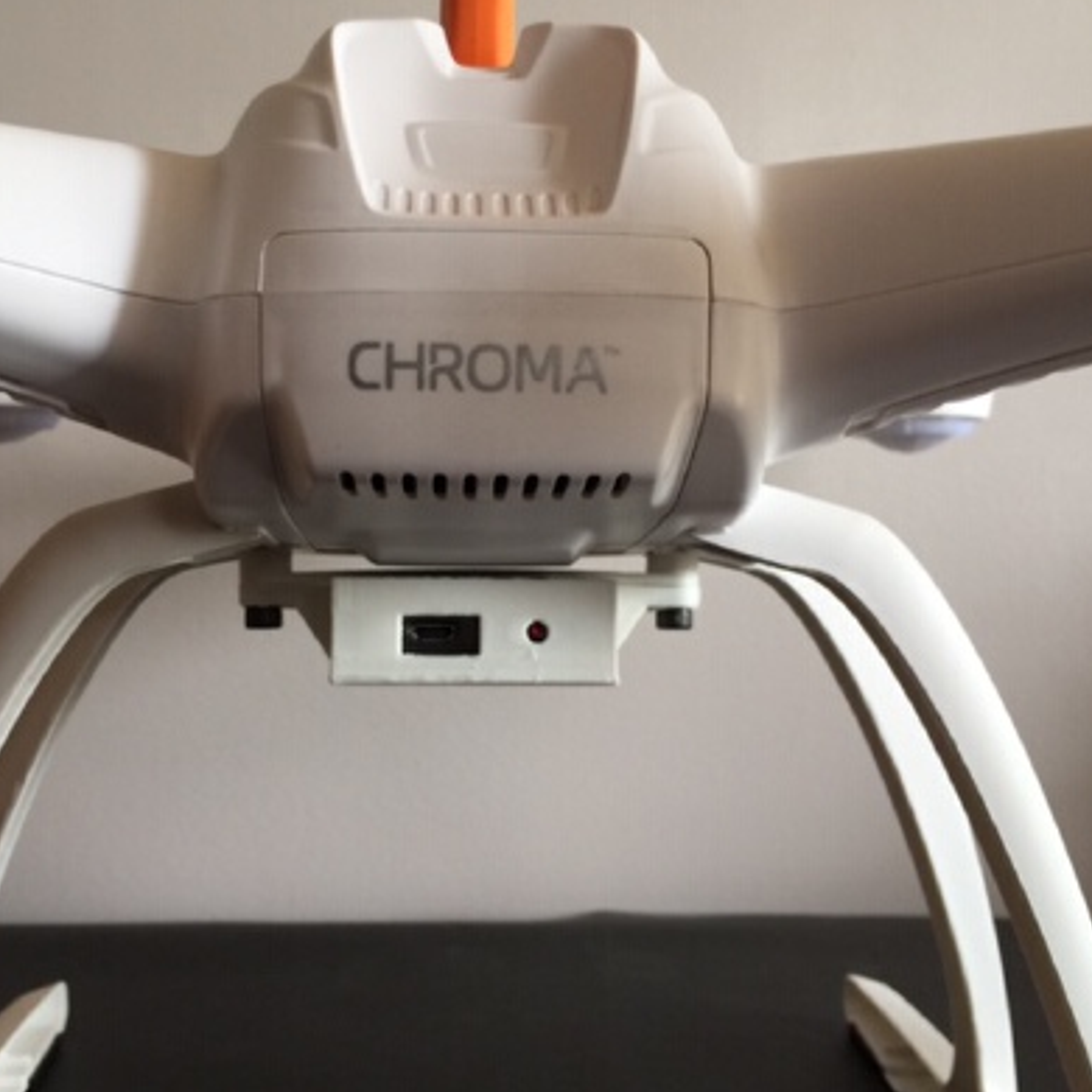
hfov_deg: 47.2
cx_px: 491
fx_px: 1249
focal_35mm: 35
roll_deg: -1.1
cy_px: 538
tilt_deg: -0.8
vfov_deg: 47.2
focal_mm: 4.15
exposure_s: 1/30
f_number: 2.2
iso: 32
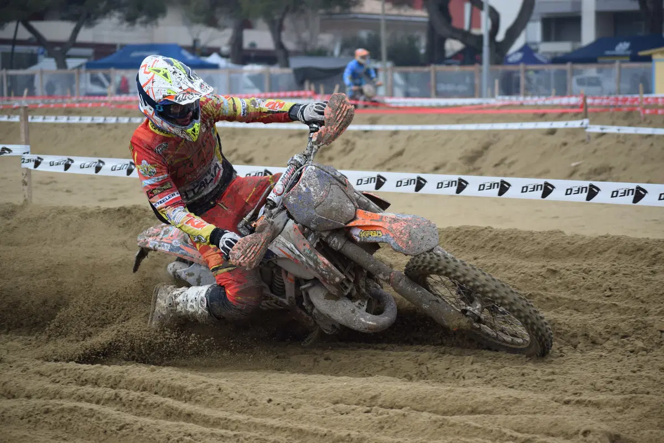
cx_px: 332
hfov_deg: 15.9
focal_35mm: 129
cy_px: 222
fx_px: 2379
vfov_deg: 10.6
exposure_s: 1/1250
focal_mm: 86
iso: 400
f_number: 4.5
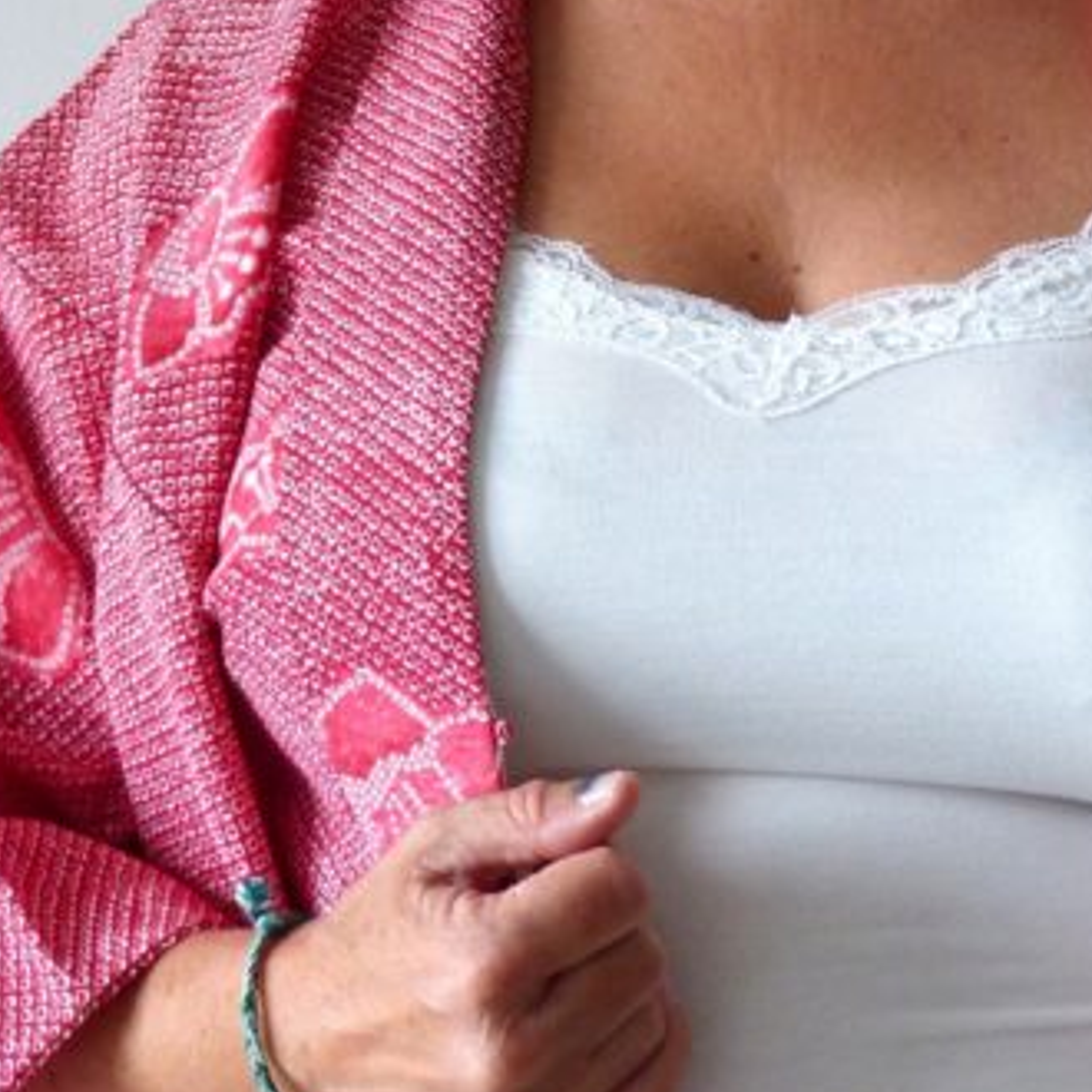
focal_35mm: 134
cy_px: -17
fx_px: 4783
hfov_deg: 13.0
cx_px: 344
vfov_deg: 12.9
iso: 250
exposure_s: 1/60
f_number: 3.2
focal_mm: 9
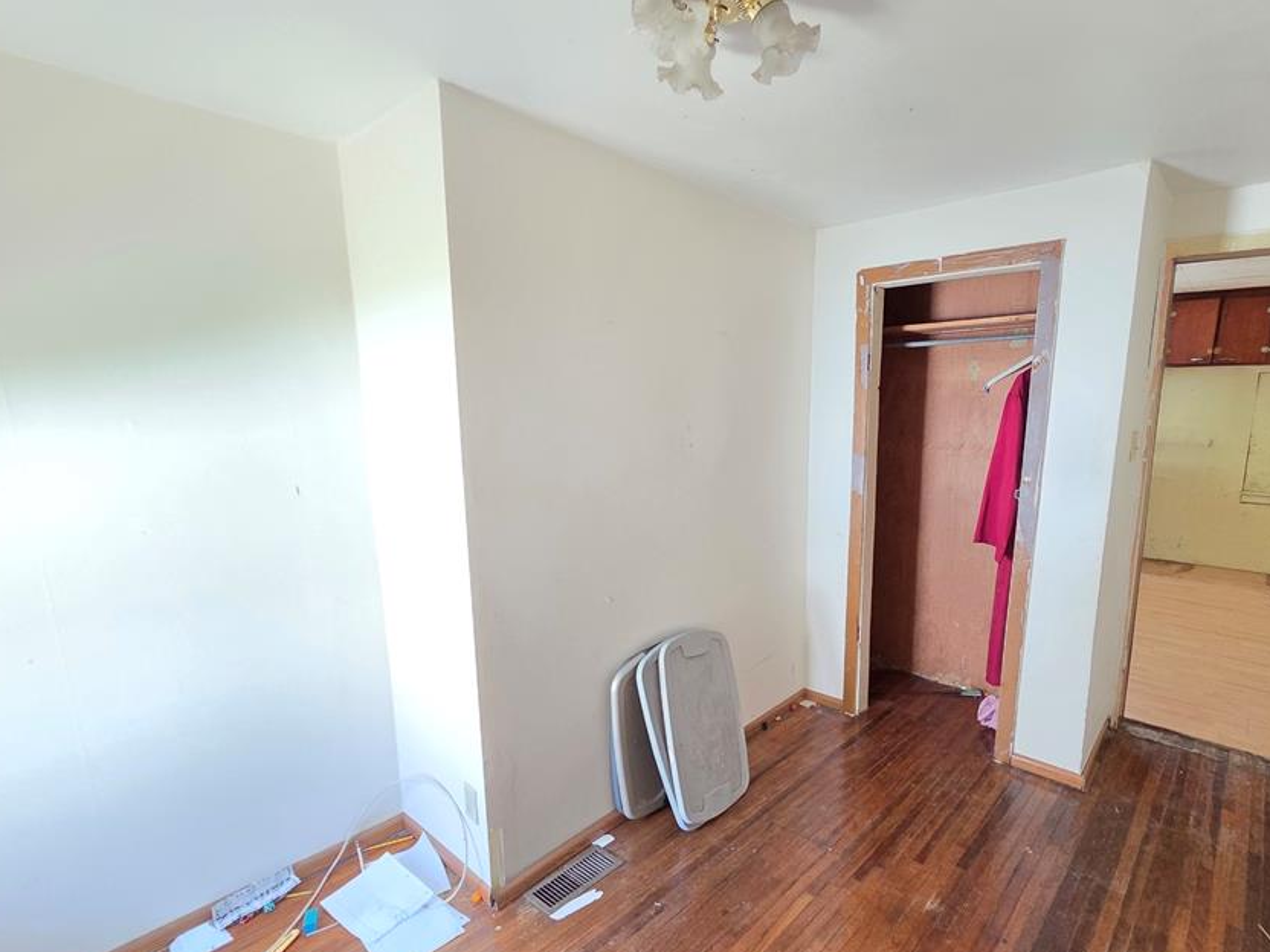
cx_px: 739
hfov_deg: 93.7
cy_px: 511
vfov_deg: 78.0
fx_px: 587
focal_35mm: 16
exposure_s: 1/60
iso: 1250
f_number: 2.2
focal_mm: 2.2
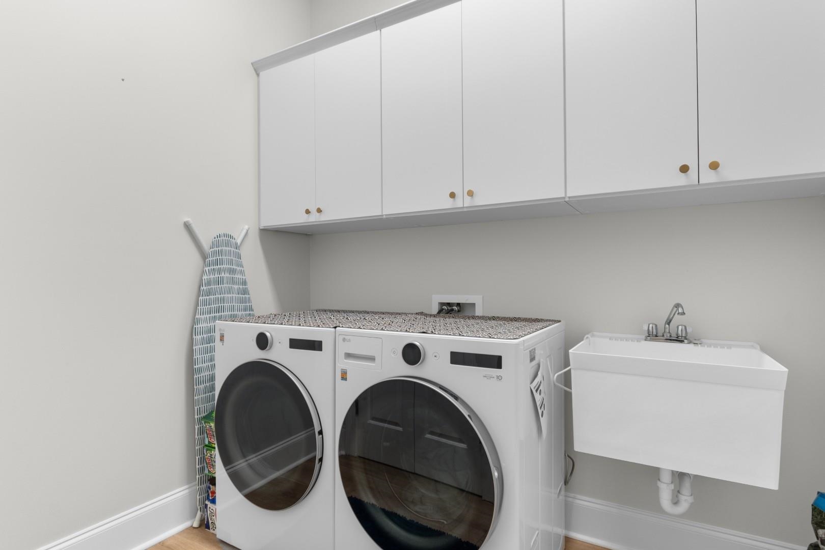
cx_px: 412
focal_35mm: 19
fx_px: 435
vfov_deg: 64.6
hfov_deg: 86.9
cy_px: 275
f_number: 4.8
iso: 100
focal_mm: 13
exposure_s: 1/13
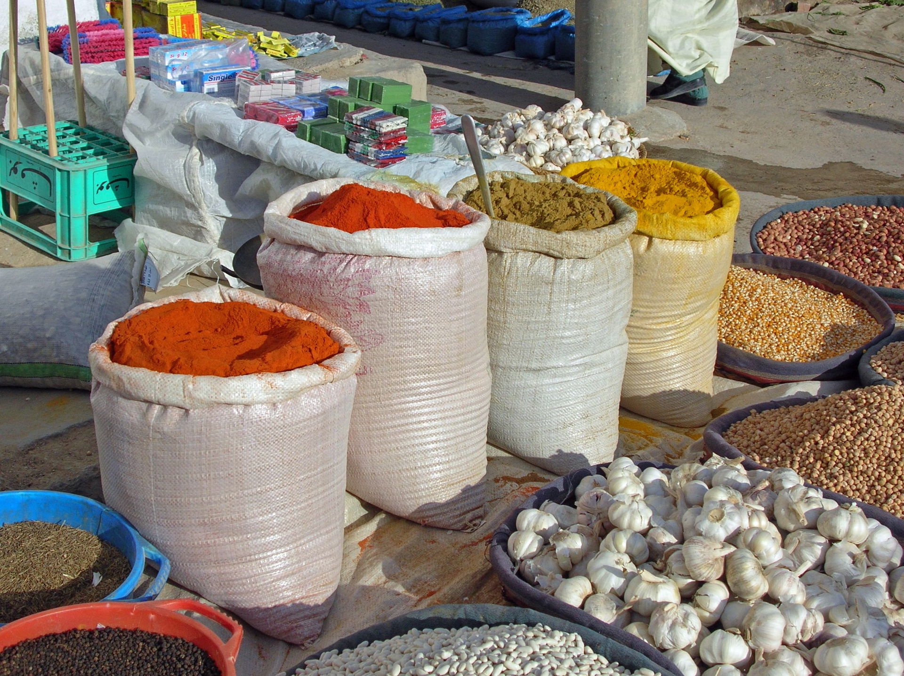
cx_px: 452
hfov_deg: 33.3
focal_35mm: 58
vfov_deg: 25.2
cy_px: 338
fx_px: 1514
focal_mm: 9.6
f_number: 3.5
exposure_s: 1/1200
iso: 50
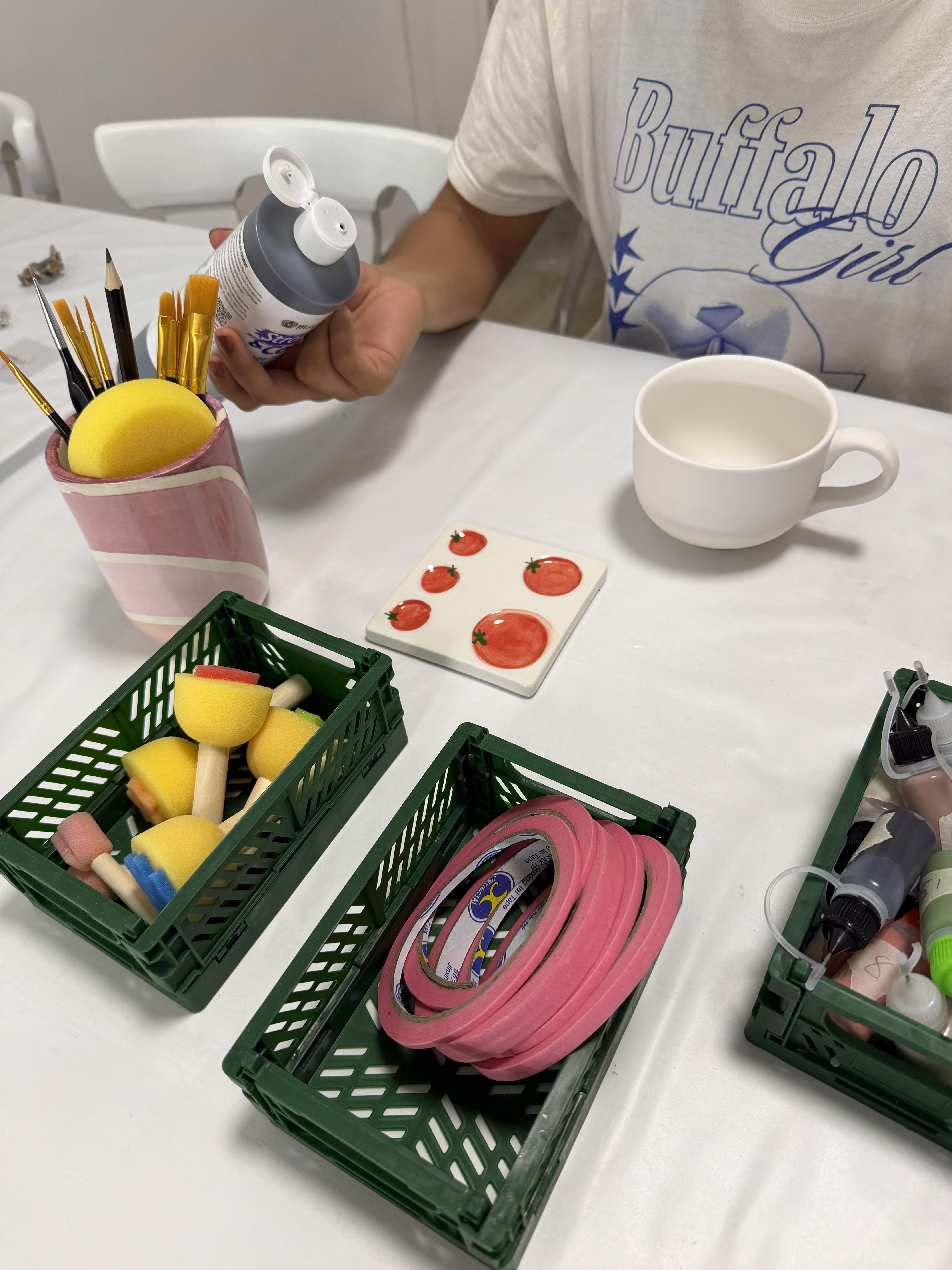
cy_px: 635
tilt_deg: -46.4
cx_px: 476
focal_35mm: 24
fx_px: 880
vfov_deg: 71.6
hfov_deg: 56.8
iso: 200
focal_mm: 6.76
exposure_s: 1/121
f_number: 1.78
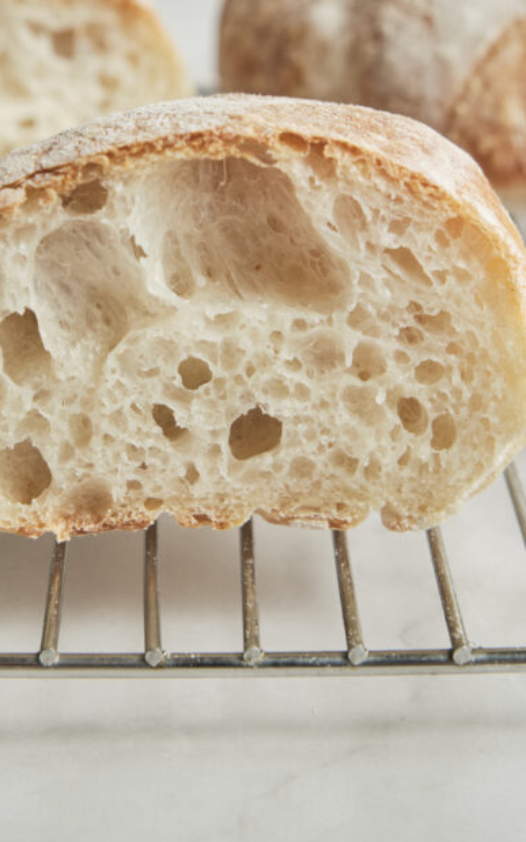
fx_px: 1972
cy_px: 226
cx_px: 207
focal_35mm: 86
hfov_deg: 15.2
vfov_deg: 23.9
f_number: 5.6
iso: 200
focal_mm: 34
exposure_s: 1/125
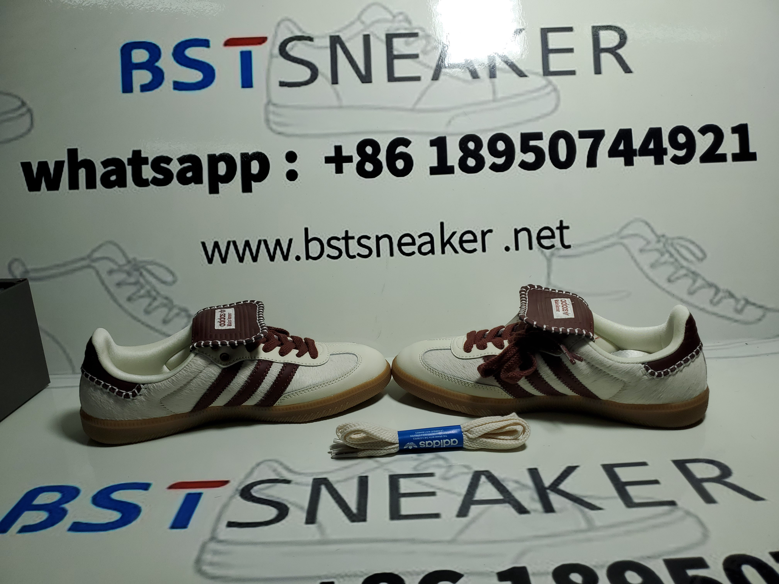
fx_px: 585
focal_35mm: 26
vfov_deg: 53.1
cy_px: 292
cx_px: 390
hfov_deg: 67.3
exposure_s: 1/1013
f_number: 1.5
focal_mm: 4.3
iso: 50
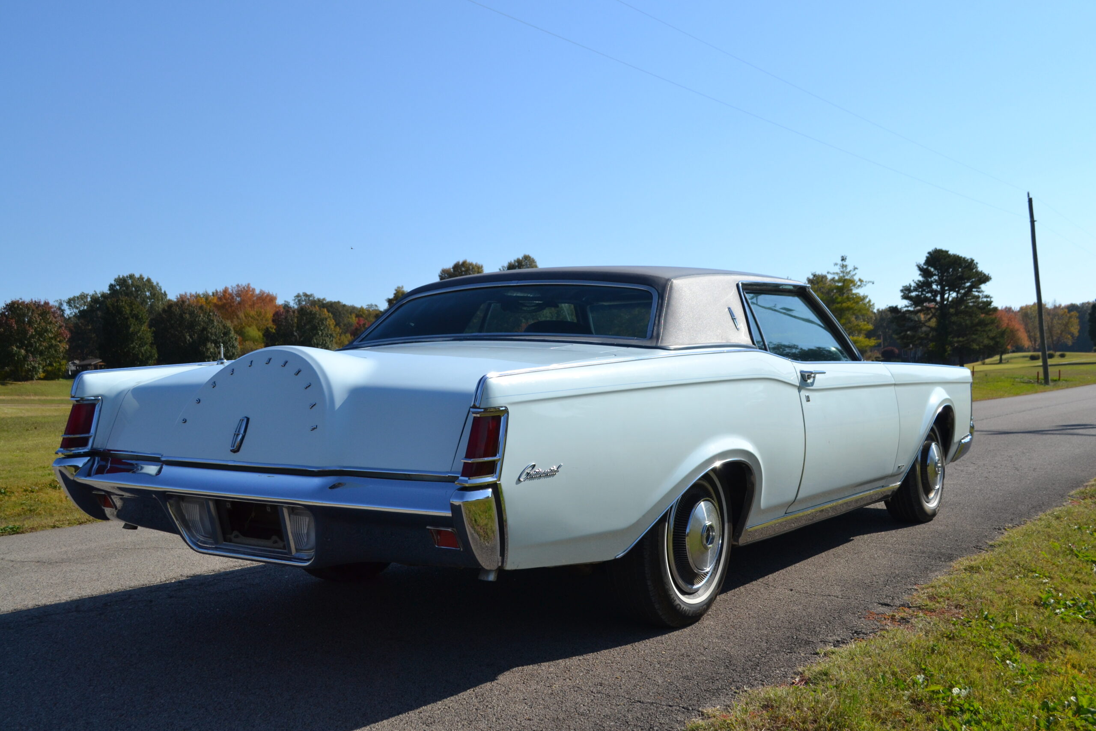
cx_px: 548
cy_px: 366
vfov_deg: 36.9
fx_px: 1096
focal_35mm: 36
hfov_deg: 53.1
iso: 400
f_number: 6.3
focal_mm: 24
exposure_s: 1/1600
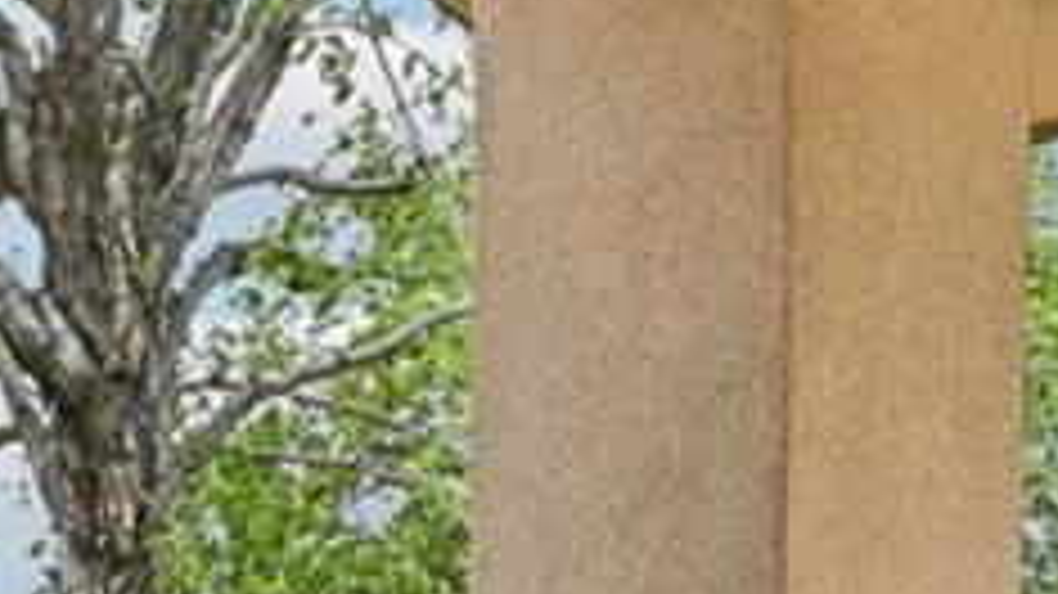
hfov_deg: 21.1
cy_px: 994
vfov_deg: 11.4
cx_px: 860
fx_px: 2804
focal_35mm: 100
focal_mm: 14
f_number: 10
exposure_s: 1/30
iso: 64
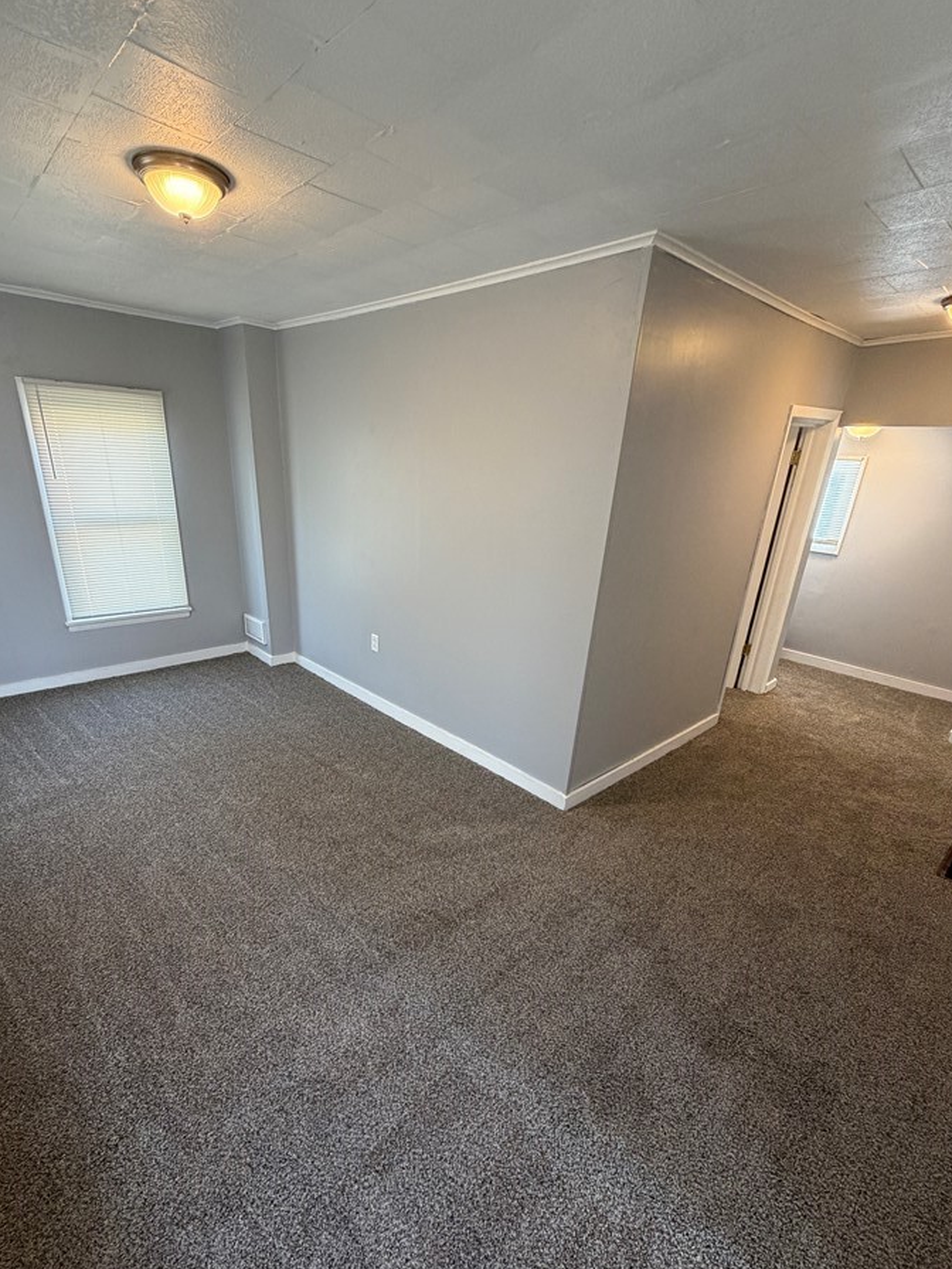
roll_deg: -1.2
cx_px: 428
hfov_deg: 77.9
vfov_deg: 94.2
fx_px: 587
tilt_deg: -22.5
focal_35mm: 16
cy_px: 697
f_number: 2.2
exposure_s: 1/60
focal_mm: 2.22
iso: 200
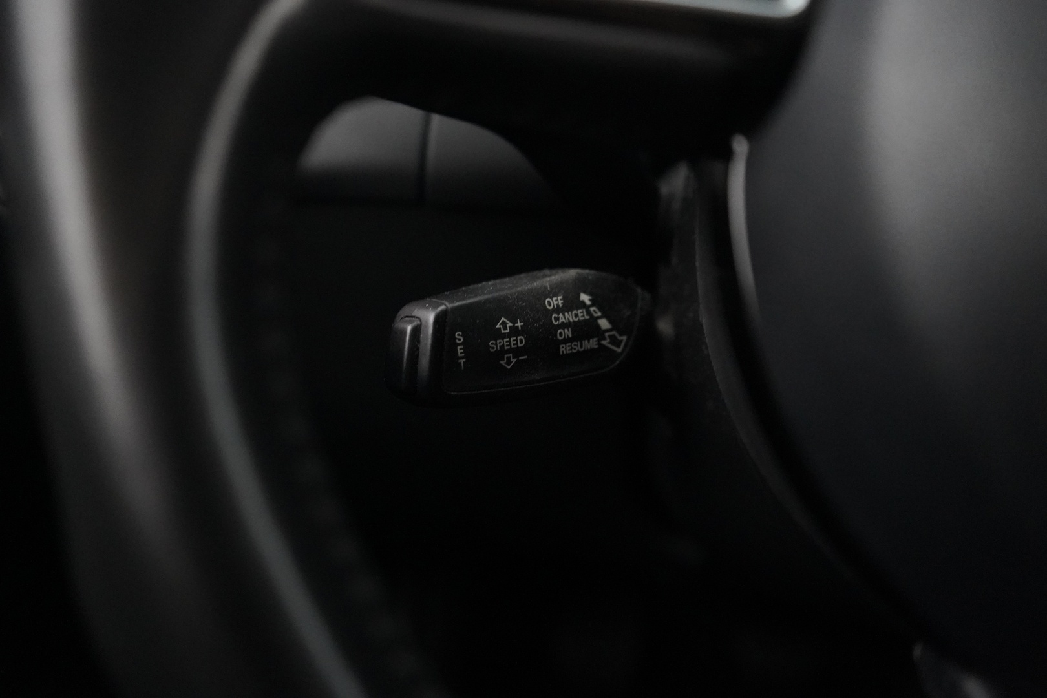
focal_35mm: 34
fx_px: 989
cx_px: 524
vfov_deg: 38.9
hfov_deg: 55.8
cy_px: 349
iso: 12800
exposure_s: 1/50
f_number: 4
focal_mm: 34
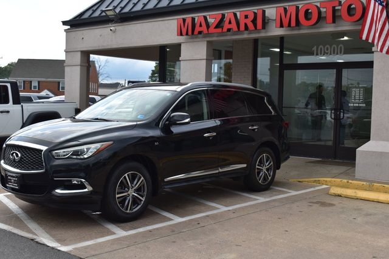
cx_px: 194
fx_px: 518
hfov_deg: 41.1
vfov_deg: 28.0
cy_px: 130
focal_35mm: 48
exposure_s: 1/250
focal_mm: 32
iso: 400
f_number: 10
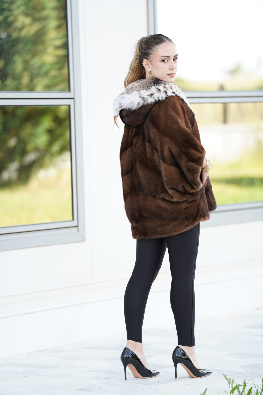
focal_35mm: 155
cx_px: 132
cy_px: 198
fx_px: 1698
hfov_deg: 8.9
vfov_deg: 13.2
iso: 200
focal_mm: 155
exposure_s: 1/250
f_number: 2.8
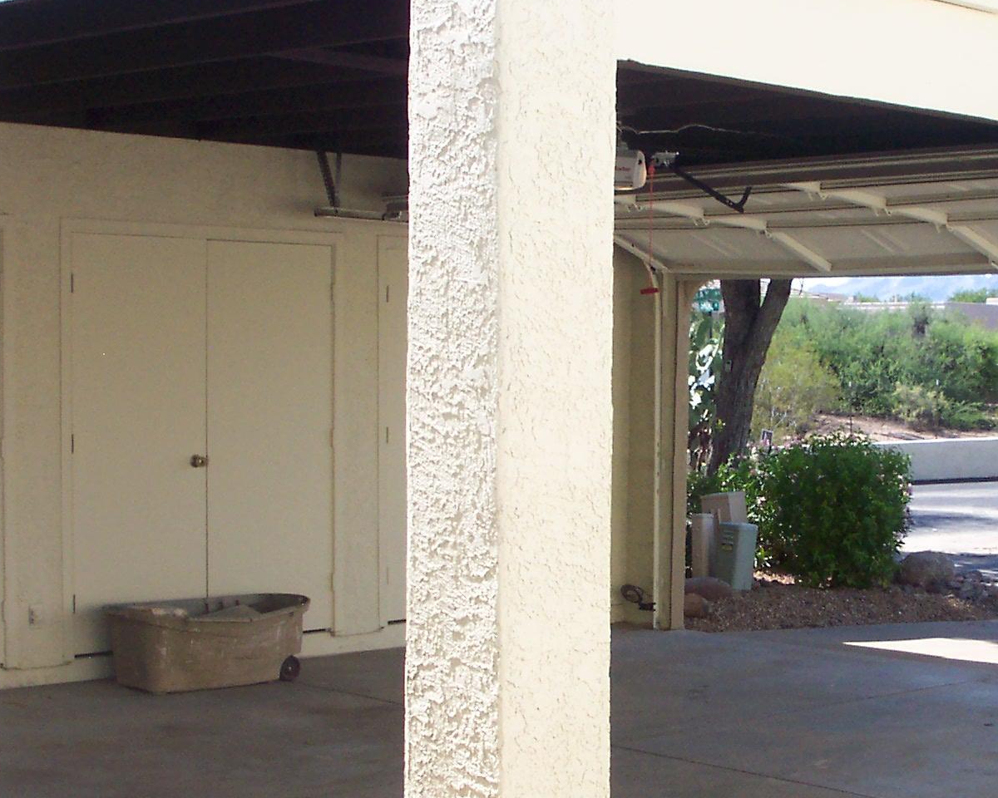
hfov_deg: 28.1
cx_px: 686
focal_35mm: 67
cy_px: 466
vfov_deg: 22.8
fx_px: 1979
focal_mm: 7.5
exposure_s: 1/90
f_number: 9.5
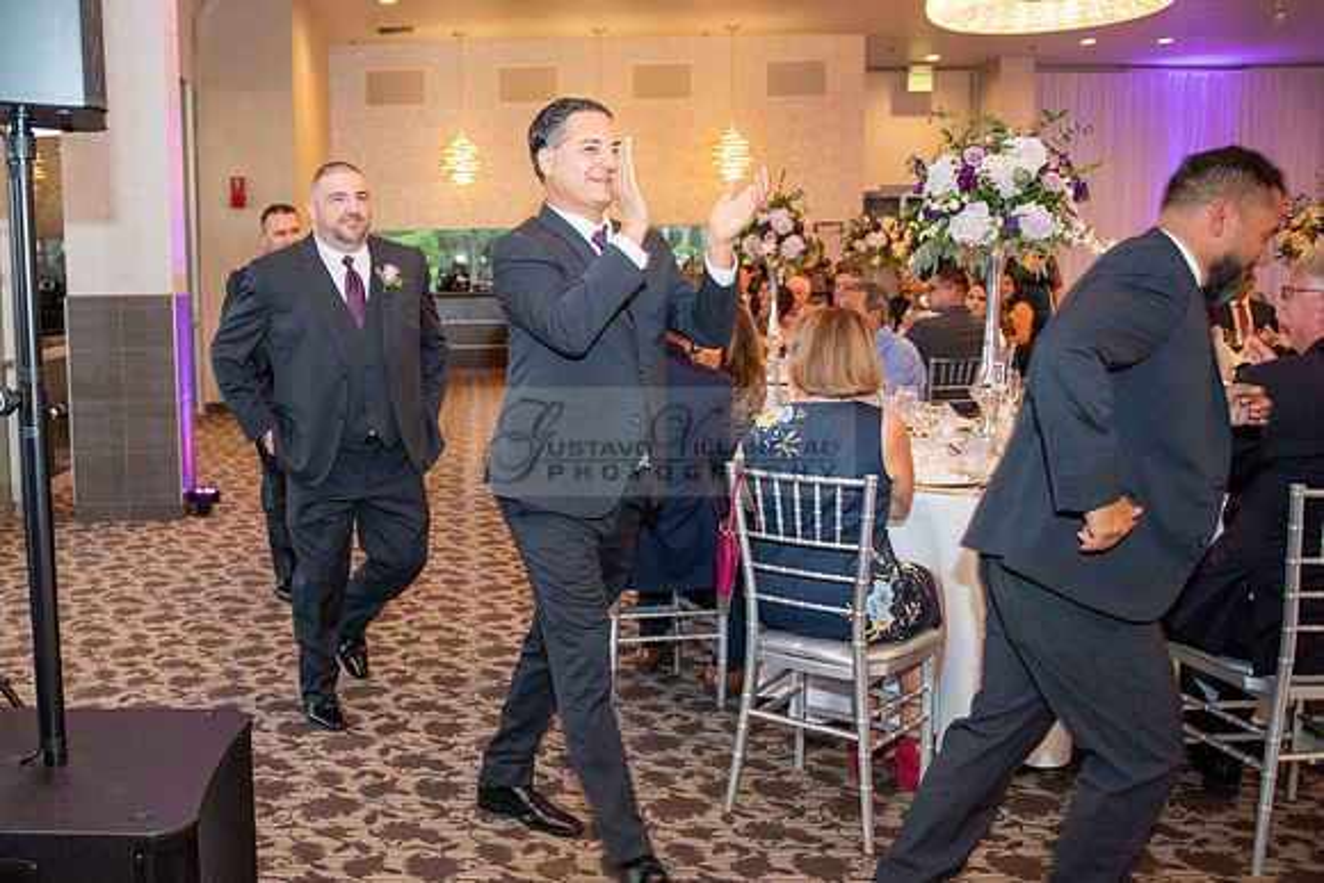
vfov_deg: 39.3
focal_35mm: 34
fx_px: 1235
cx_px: 398
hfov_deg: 54.7
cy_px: 403
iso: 1600
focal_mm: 24
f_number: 2.8
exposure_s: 1/160
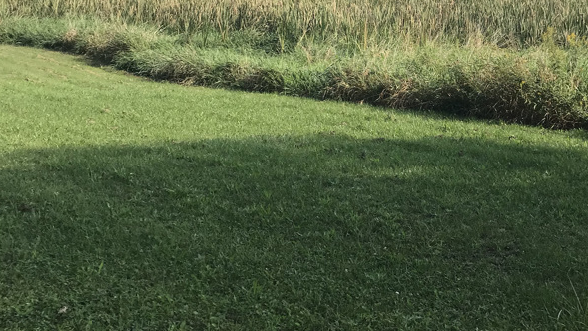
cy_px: 75
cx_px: 379
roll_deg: -0.4
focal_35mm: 53
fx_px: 827
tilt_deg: -6.2
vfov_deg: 22.4
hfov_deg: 38.8
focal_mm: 3.99
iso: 20
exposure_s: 1/1996
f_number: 1.8
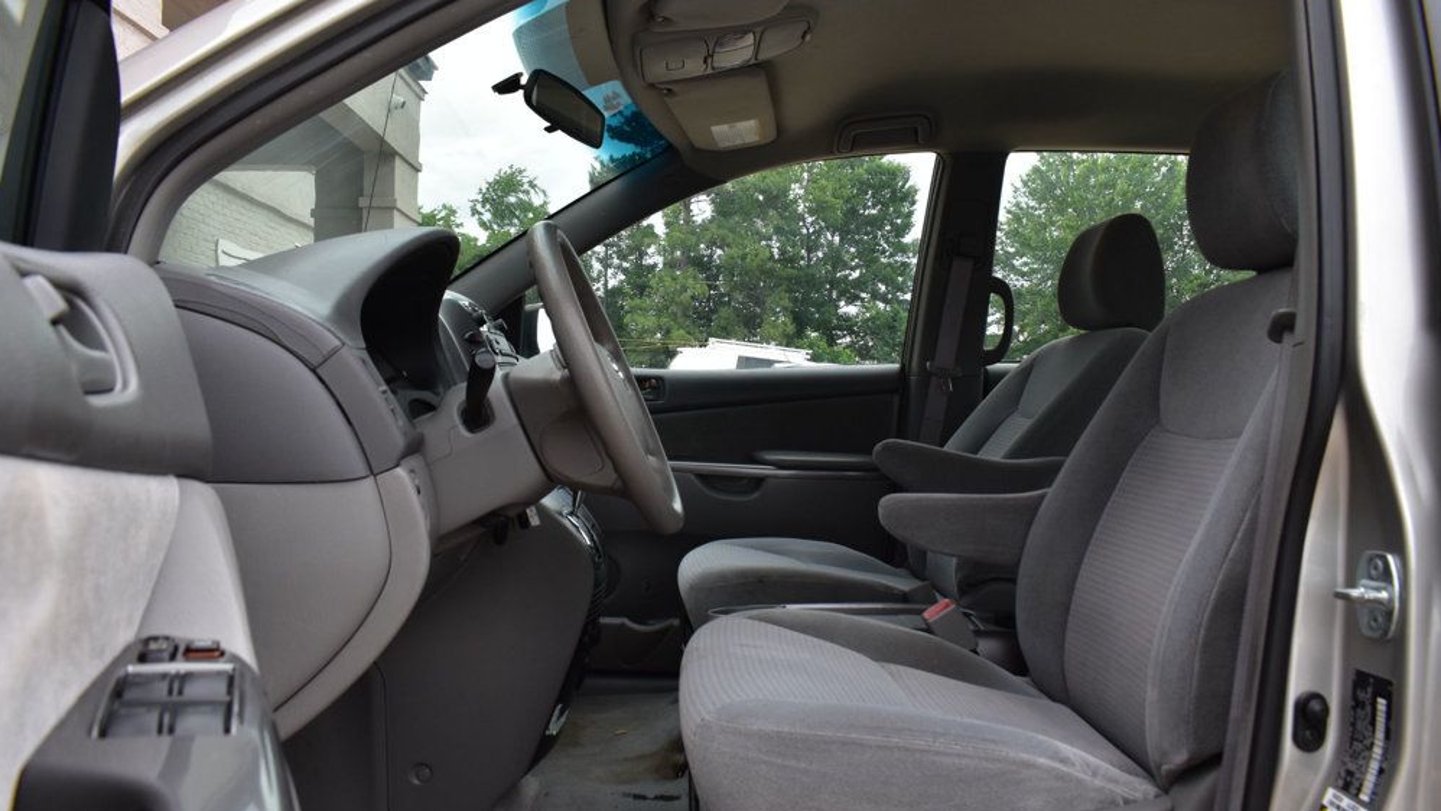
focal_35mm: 29
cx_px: 733
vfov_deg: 40.2
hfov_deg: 66.0
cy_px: 411
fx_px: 1108
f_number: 9
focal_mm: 18
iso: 400
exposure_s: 1/125
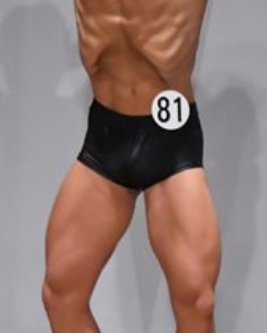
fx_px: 6914
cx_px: 377
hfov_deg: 2.2
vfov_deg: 2.8
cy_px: 138
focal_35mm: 700
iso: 6400
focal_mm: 135
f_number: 5.6
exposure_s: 1/400
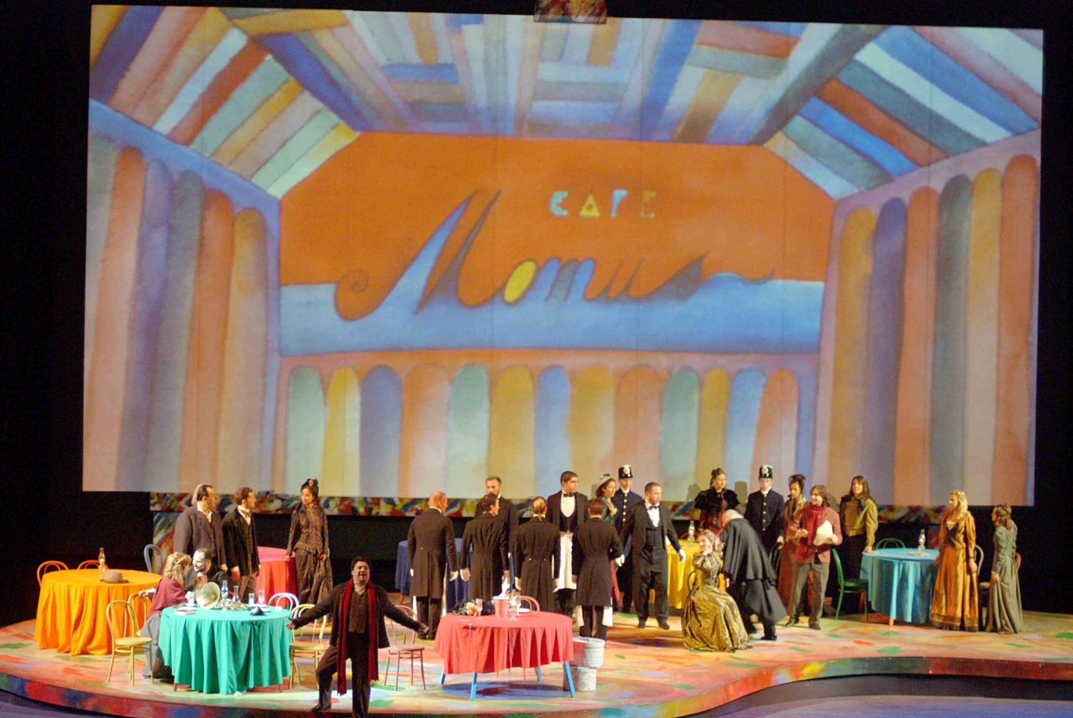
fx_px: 3536
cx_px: 536
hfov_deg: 17.3
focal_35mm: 118
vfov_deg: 11.6
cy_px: 359
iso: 800
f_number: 2.8
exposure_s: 1/45
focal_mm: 79
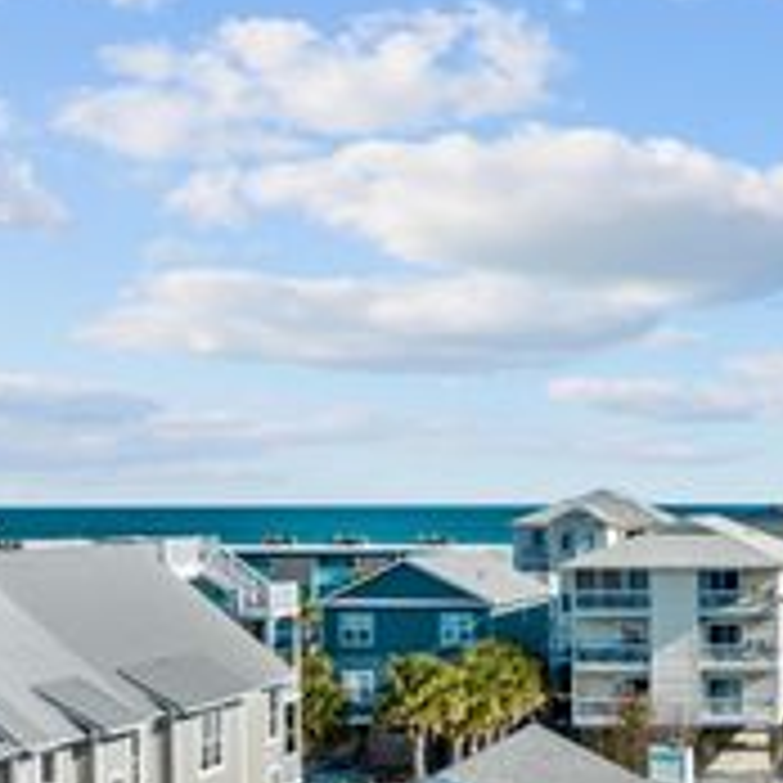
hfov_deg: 25.2
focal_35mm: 61
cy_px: 526
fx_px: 1561
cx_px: 954
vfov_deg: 28.0
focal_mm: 12.29
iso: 100
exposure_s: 1/500
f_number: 2.8
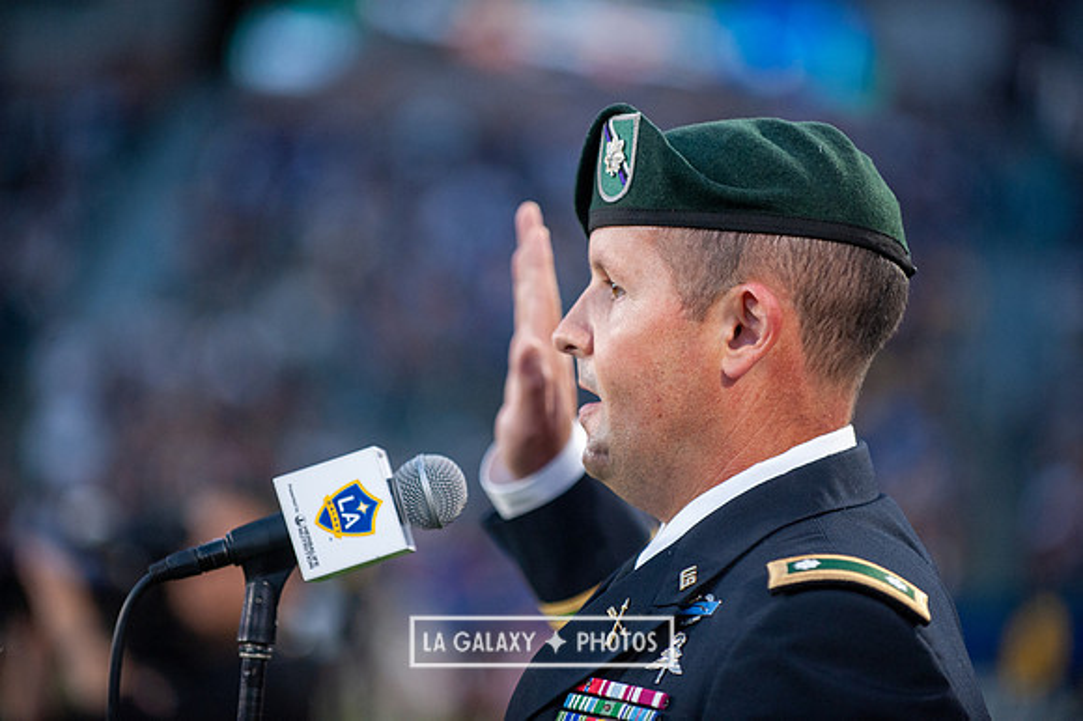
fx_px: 5261
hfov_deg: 11.8
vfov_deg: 7.8
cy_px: 360
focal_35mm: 175
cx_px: 542
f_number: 2.8
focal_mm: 175
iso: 1600
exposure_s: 1/1000
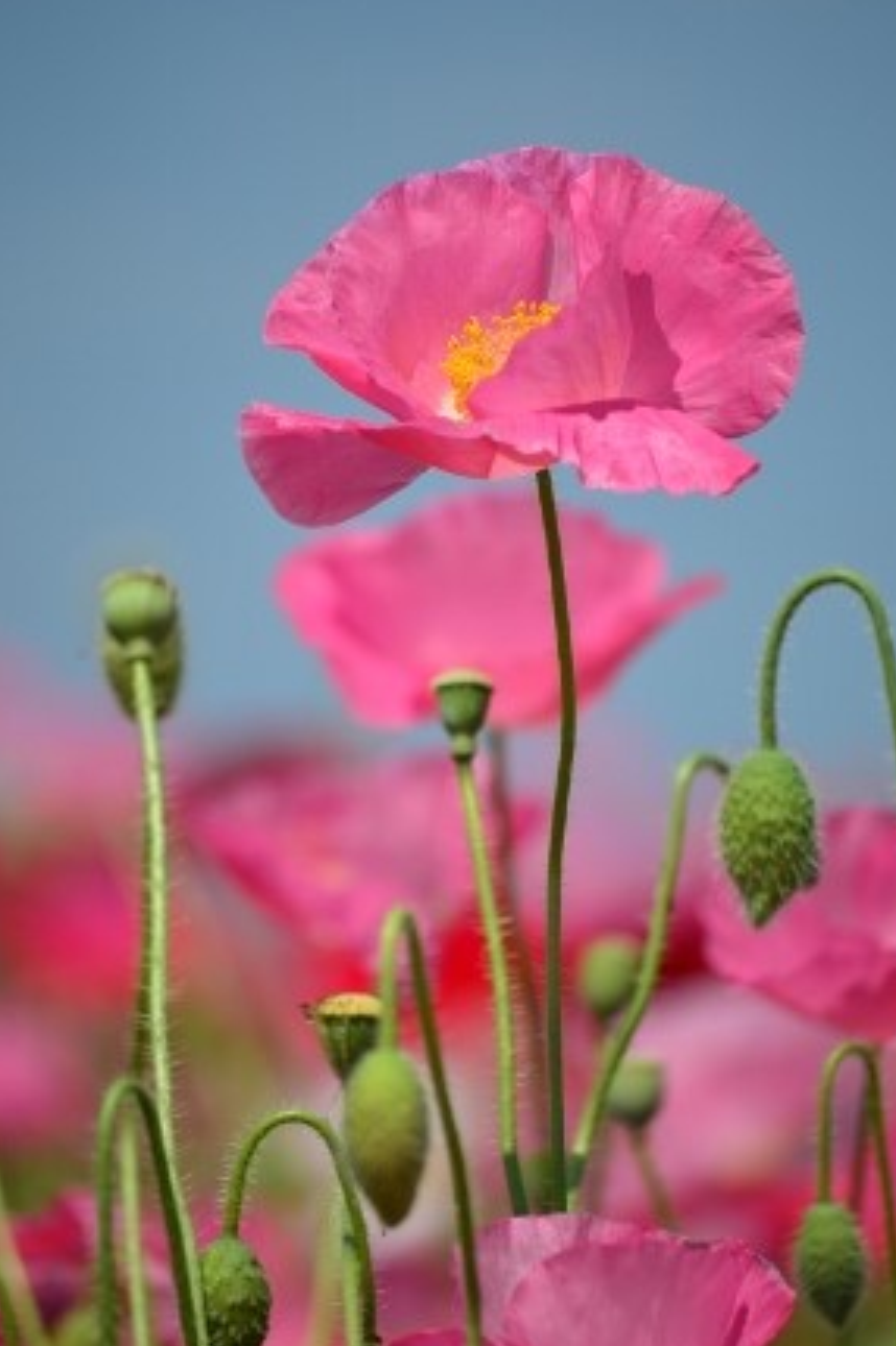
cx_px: 459
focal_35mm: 314
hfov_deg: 4.4
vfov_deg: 6.6
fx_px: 11741
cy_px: 664
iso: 100
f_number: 5.6
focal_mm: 200
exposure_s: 1/640
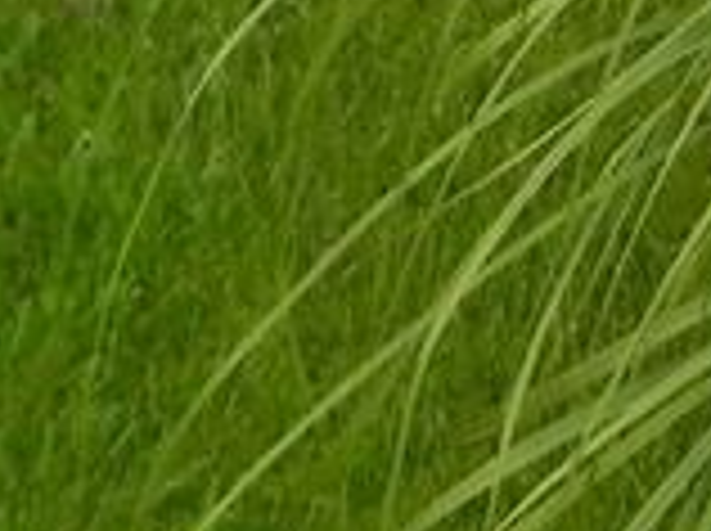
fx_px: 6378
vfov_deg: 4.6
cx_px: 2315
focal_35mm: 311
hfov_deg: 5.8
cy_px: -846
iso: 160
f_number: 3.5
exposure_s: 1/30
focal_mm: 8.2
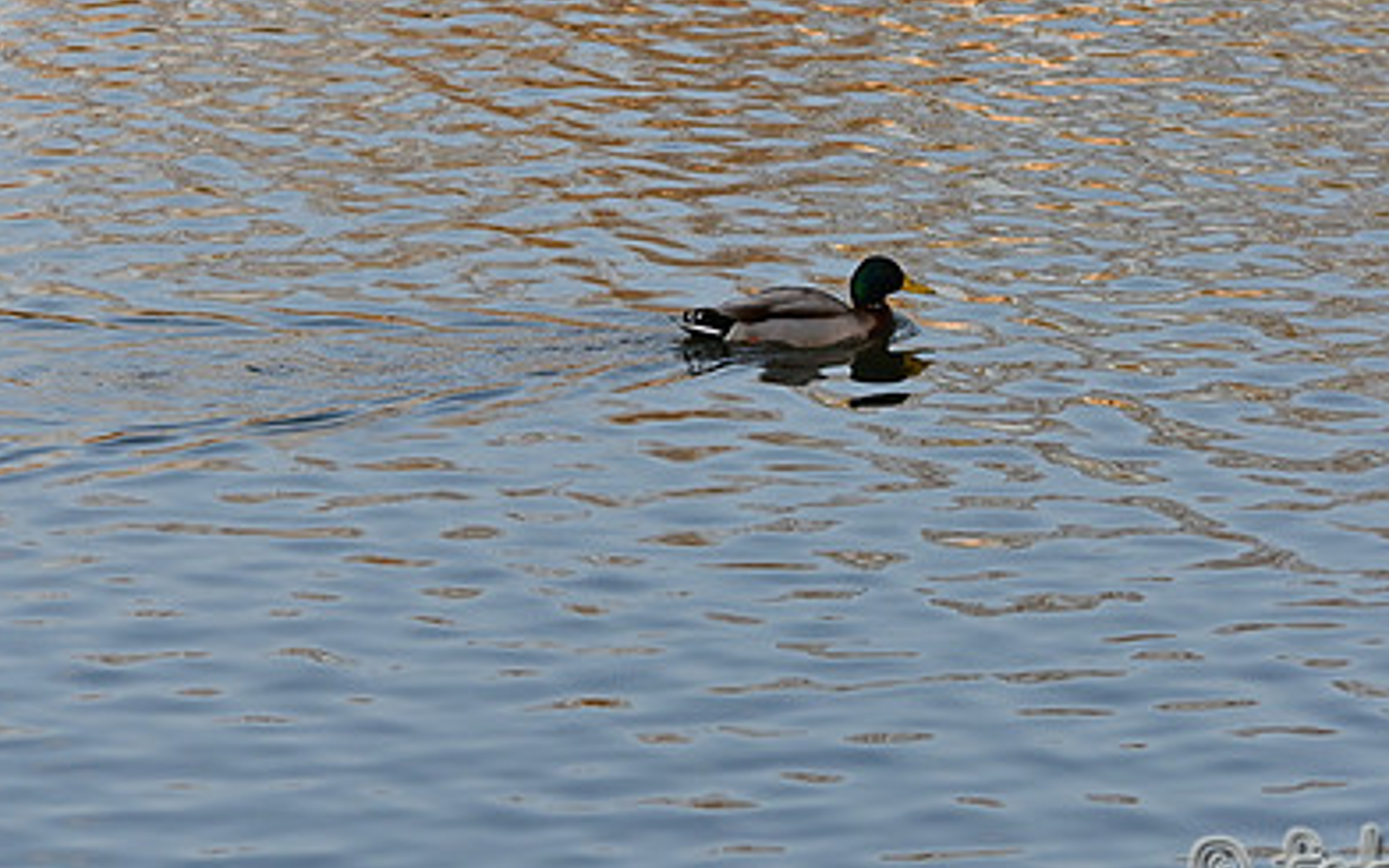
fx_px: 8555
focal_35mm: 226
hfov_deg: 9.3
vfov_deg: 5.8
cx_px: 730
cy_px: 312
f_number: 5
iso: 500
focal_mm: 150
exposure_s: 1/2000
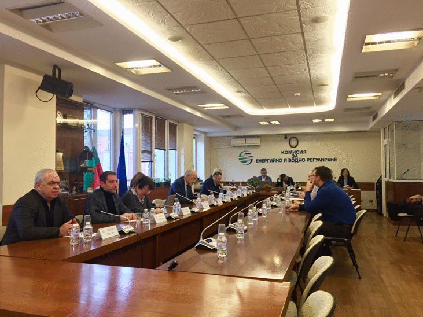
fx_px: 354
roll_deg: -1.1
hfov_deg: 61.7
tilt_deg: +2.6
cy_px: 158
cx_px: 212
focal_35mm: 29
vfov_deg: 48.2
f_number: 2.2
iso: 250
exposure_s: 1/33
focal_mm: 4.15
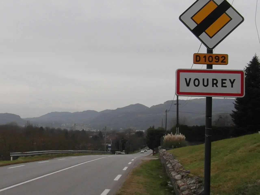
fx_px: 661
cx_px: 130
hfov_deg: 22.3
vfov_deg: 16.8
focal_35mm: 88
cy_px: 98
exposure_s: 1/250
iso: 80
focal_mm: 4
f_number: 4.6
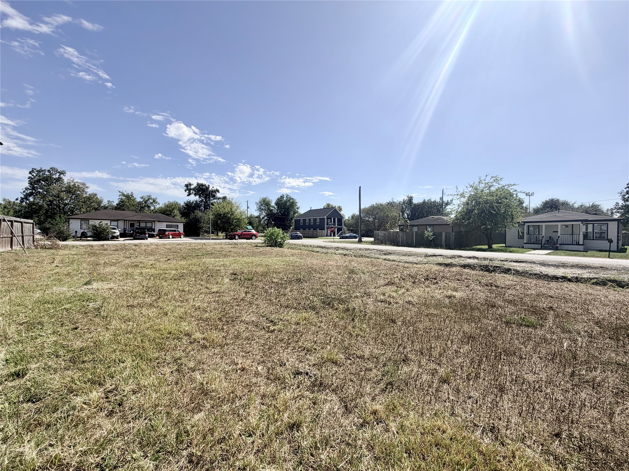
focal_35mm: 14
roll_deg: -2.0
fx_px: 254
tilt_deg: -2.7
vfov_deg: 85.7
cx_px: 314
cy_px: 236
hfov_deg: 102.1
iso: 20
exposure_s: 1/1145
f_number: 2.2
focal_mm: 2.22
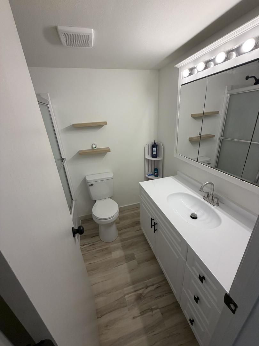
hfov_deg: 85.7
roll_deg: +3.6
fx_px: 140
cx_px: 130
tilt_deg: -22.9
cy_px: 173
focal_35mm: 14
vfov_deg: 102.1
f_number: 2.2
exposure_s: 1/120
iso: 200
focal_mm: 2.22
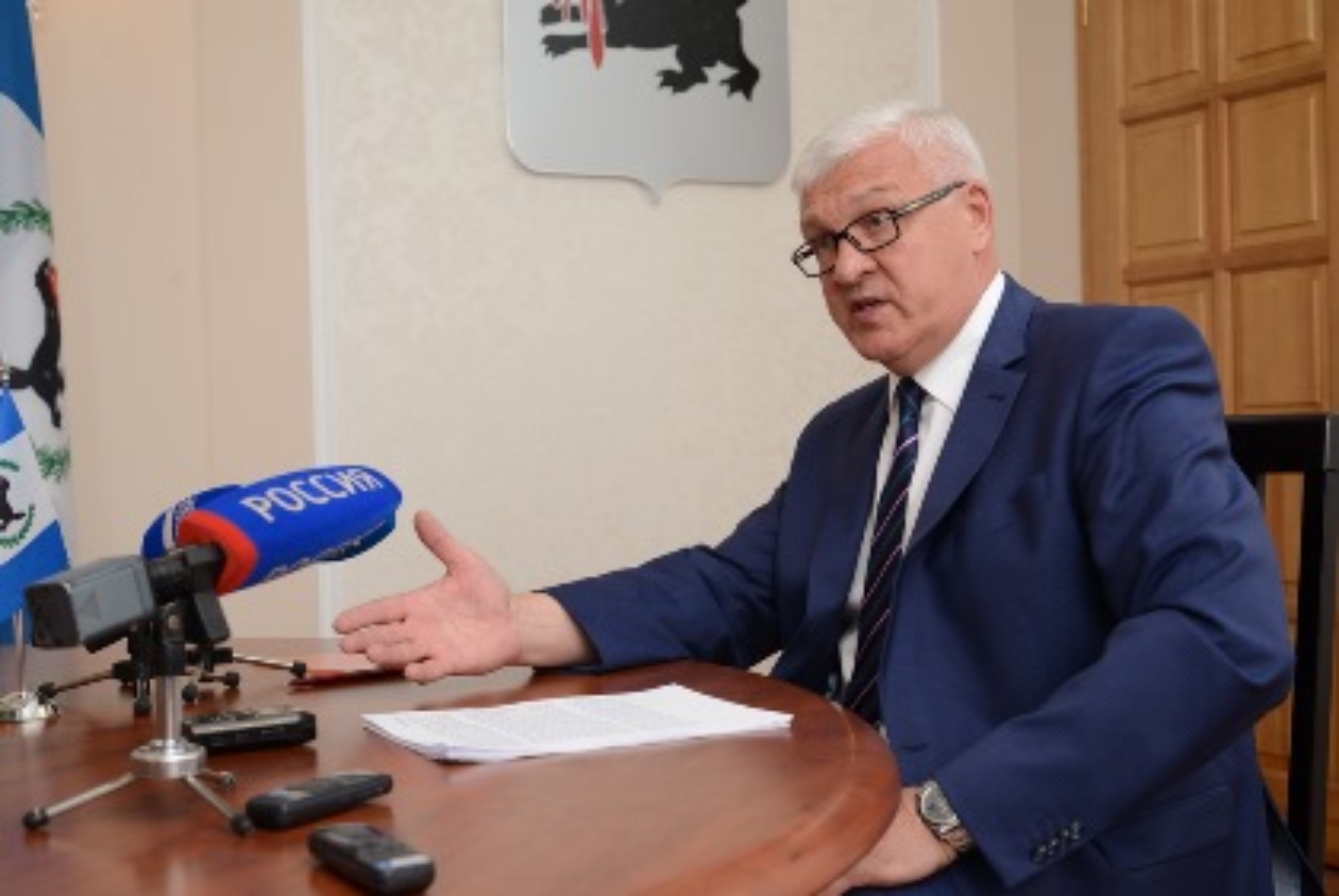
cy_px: 448
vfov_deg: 29.3
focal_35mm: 46
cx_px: 670
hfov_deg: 42.7
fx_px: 1713
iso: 640
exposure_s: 1/160
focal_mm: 46
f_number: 5.6
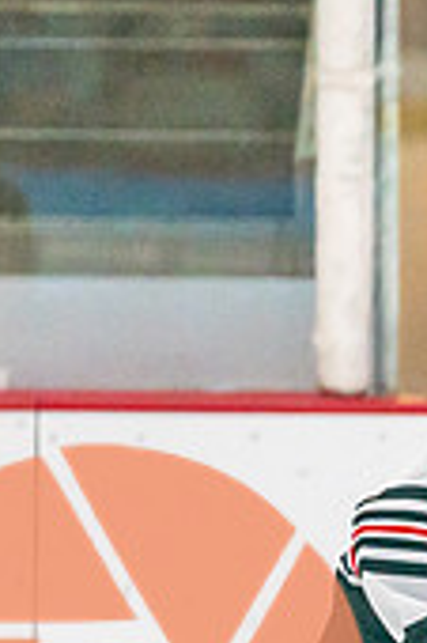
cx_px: 668
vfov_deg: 2.1
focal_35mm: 987
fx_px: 17595
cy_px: 776
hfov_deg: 1.4
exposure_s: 1/1250
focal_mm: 200
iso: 3200
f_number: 2.8
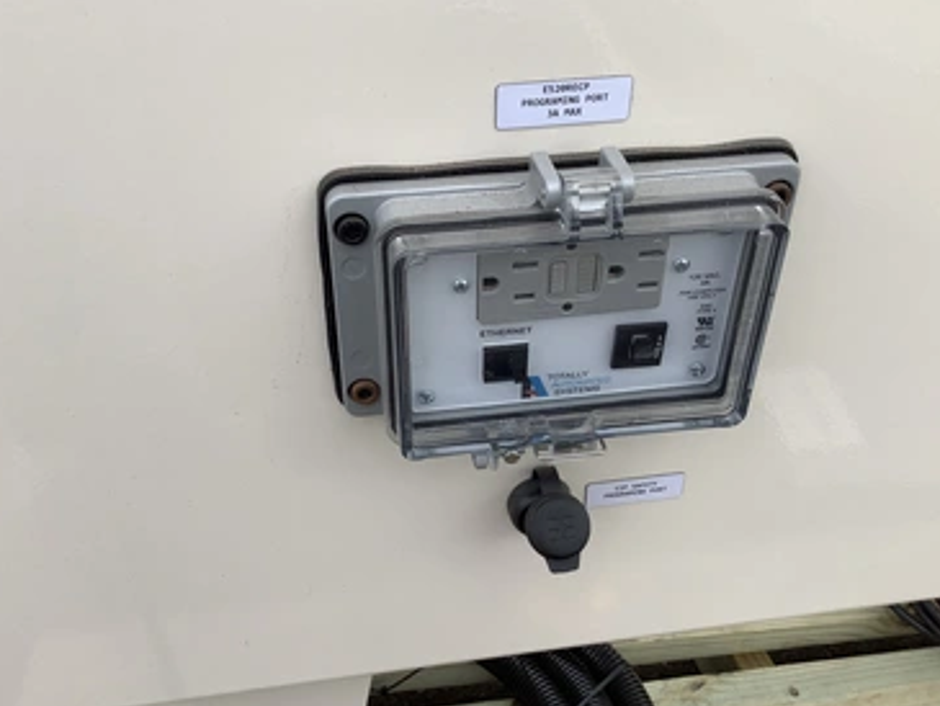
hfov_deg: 53.9
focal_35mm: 34
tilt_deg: -33.8
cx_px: 456
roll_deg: +0.2
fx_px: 924
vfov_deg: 41.8
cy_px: 340
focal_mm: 3.3
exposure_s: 1/622
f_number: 2.4
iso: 25
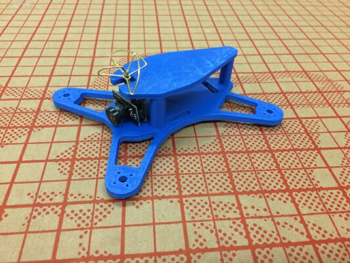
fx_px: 293
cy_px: 132
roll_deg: -3.0
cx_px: 175
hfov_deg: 61.6
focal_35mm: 29
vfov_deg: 48.2
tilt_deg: -43.7
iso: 160
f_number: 2.2
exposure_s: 1/30
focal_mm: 4.15
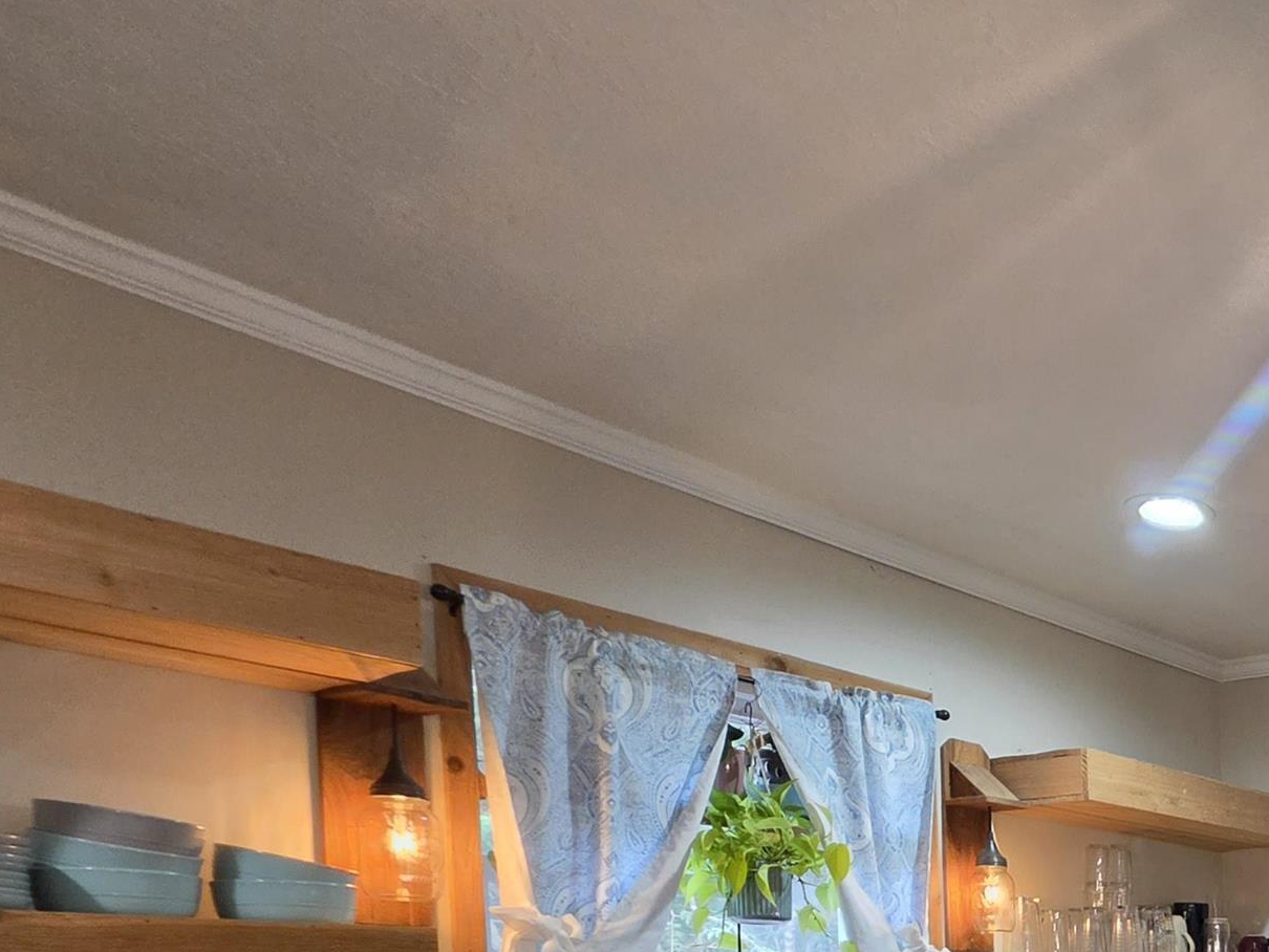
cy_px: 1088
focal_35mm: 33
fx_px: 1210
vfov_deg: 35.5
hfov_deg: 38.4
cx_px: 1572
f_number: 1.9
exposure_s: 1/60
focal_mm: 2.2
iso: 200
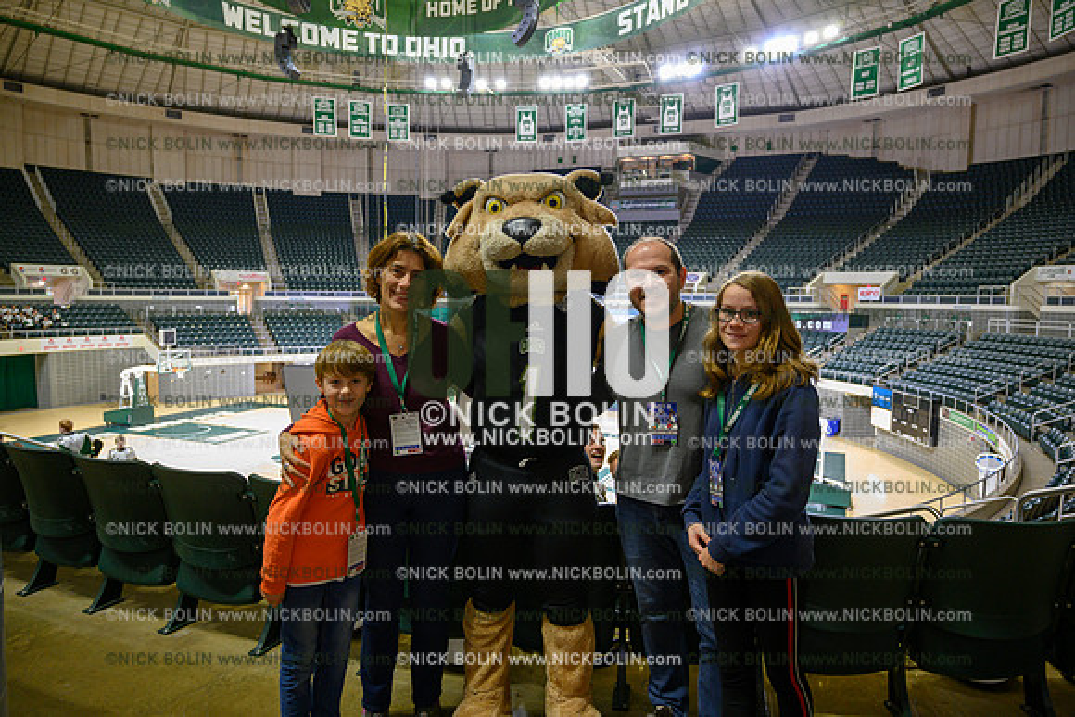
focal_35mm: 24
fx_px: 717
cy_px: 358
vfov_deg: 53.2
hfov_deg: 73.7
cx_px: 538
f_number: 4
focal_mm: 24
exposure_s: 1/50
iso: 2000
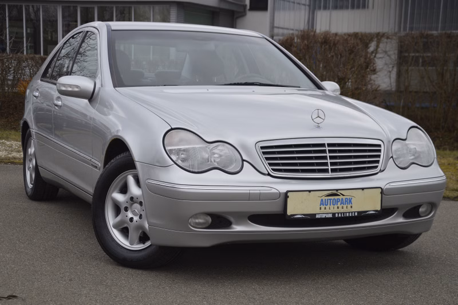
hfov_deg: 31.9
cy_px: 152
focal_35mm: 63
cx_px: 229
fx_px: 801
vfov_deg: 21.5
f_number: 5.6
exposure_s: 1/125
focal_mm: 42
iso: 160
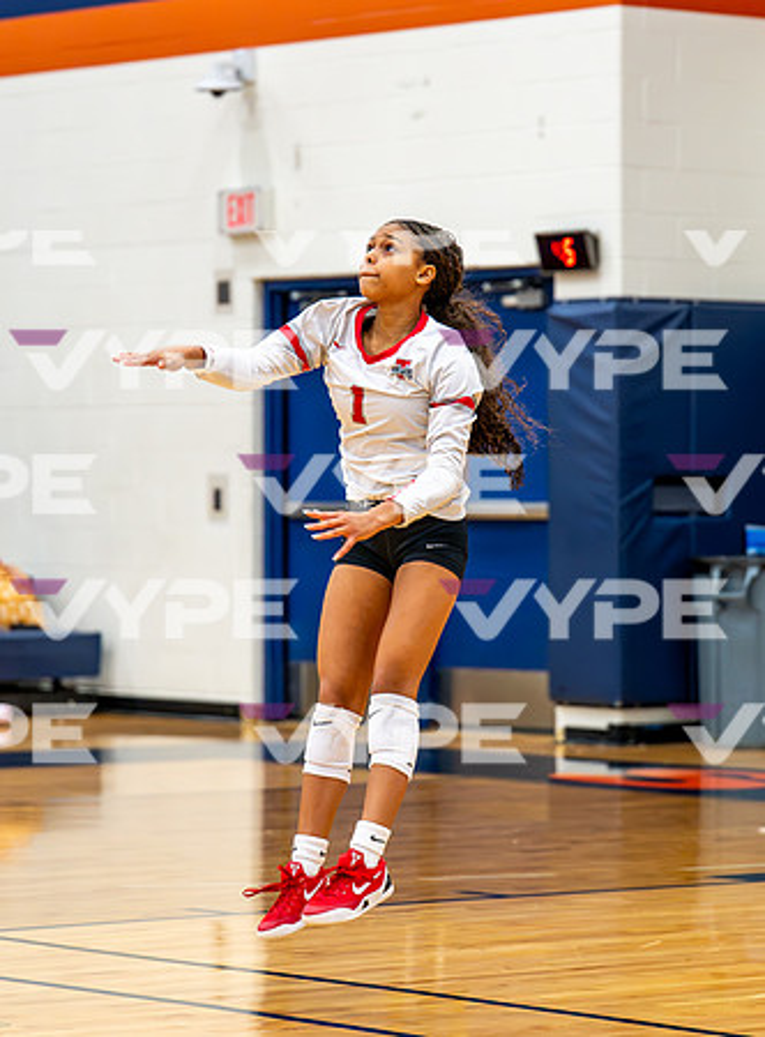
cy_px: 457
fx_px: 4587
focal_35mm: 154
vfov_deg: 12.9
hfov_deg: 9.5
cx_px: 382
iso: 3200
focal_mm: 93
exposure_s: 1/800
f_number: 2.8
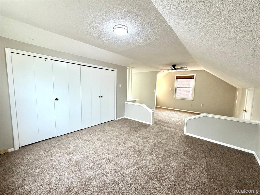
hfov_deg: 102.1
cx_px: 130
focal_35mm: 14
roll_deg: -0.9
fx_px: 105
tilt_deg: -6.1
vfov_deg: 85.7
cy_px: 98
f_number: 2.2
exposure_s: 1/120
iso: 250
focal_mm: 2.22
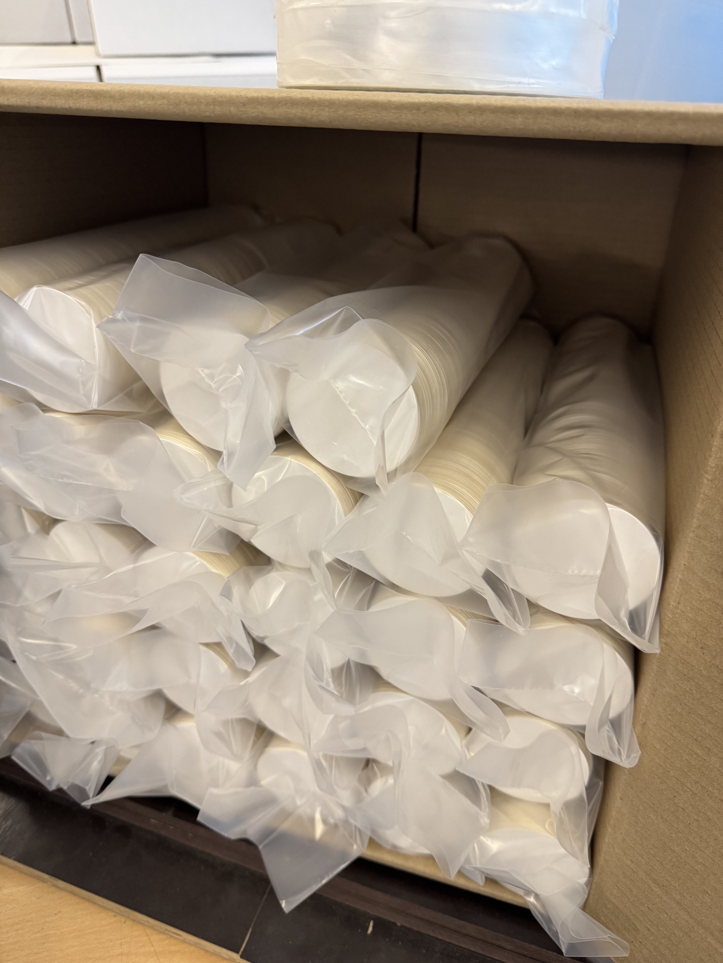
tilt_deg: -35.3
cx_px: 362
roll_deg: +0.7
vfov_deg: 71.6
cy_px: 482
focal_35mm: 24
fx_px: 668
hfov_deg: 56.8
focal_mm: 6.76
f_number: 1.78
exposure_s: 1/50
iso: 250
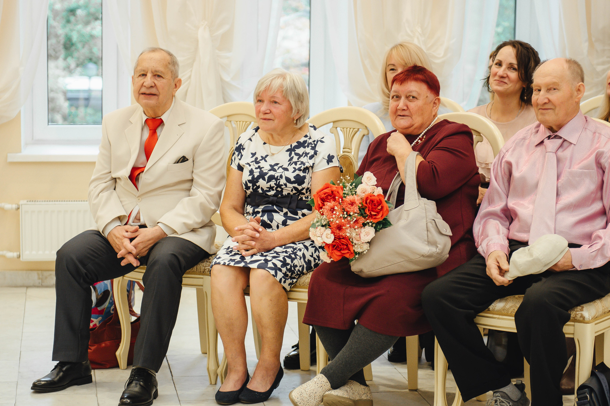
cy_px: 203
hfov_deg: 21.9
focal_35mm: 93
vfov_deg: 14.7
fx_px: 1576
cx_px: 305
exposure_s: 1/250
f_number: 2.8
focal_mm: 62
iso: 500
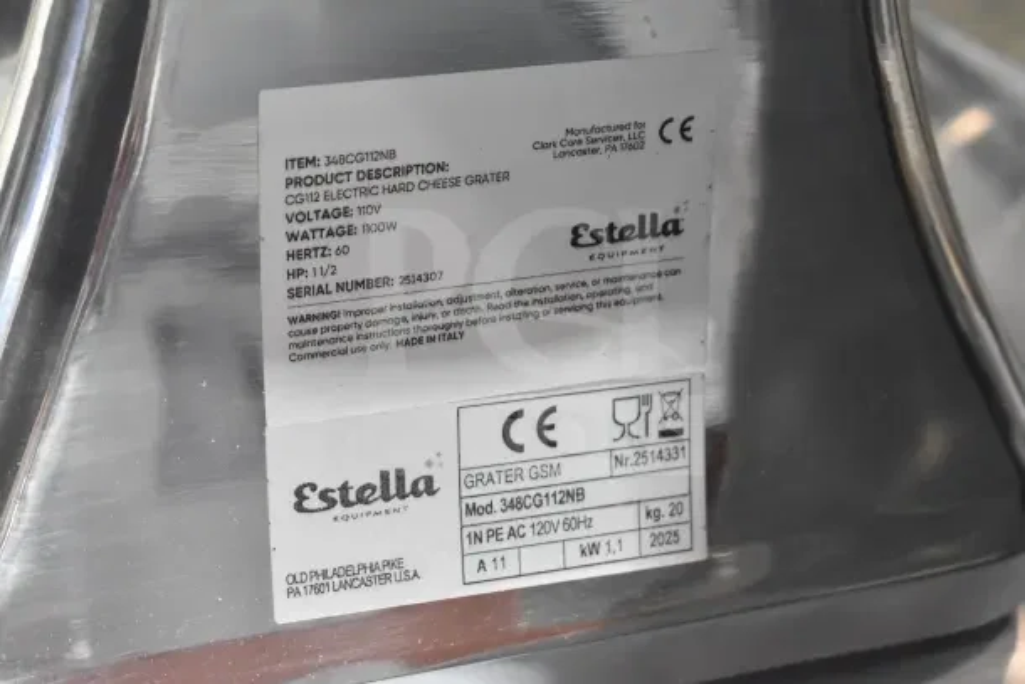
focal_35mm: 82
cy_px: 342
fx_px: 2349
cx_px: 512
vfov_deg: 16.6
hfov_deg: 24.6
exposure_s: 1/250
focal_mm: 55
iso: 6400
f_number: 8
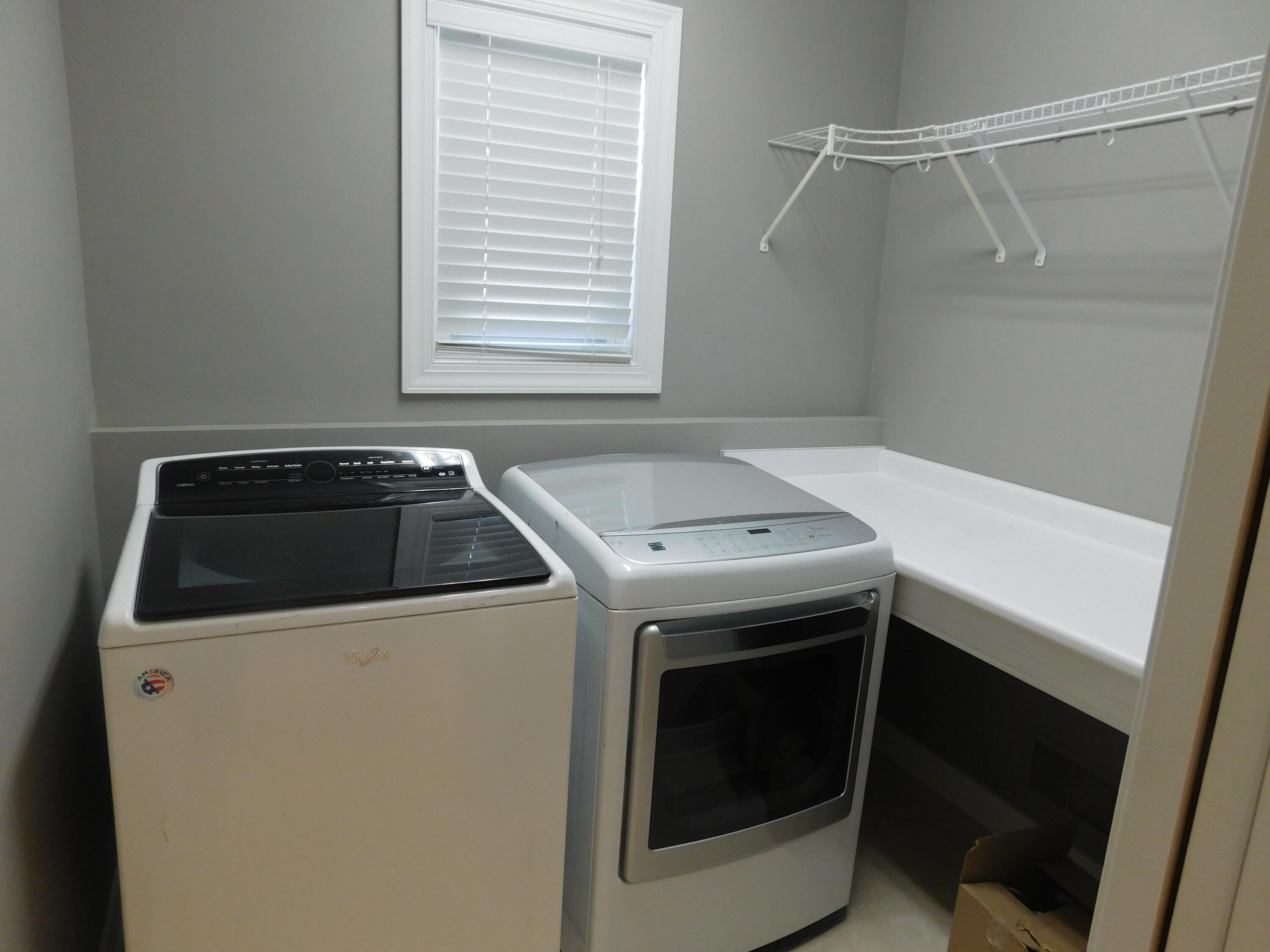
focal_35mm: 23
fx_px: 844
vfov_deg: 58.9
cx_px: 635
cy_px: 476
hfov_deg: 73.9
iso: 200
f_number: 3
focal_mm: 4
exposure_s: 1/30
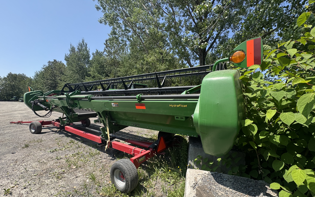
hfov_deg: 101.5
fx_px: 129
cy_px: 113
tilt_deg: -4.6
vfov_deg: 74.4
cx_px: 156
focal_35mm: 15
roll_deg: -0.2
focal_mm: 2.22
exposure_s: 1/657
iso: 40
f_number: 2.2
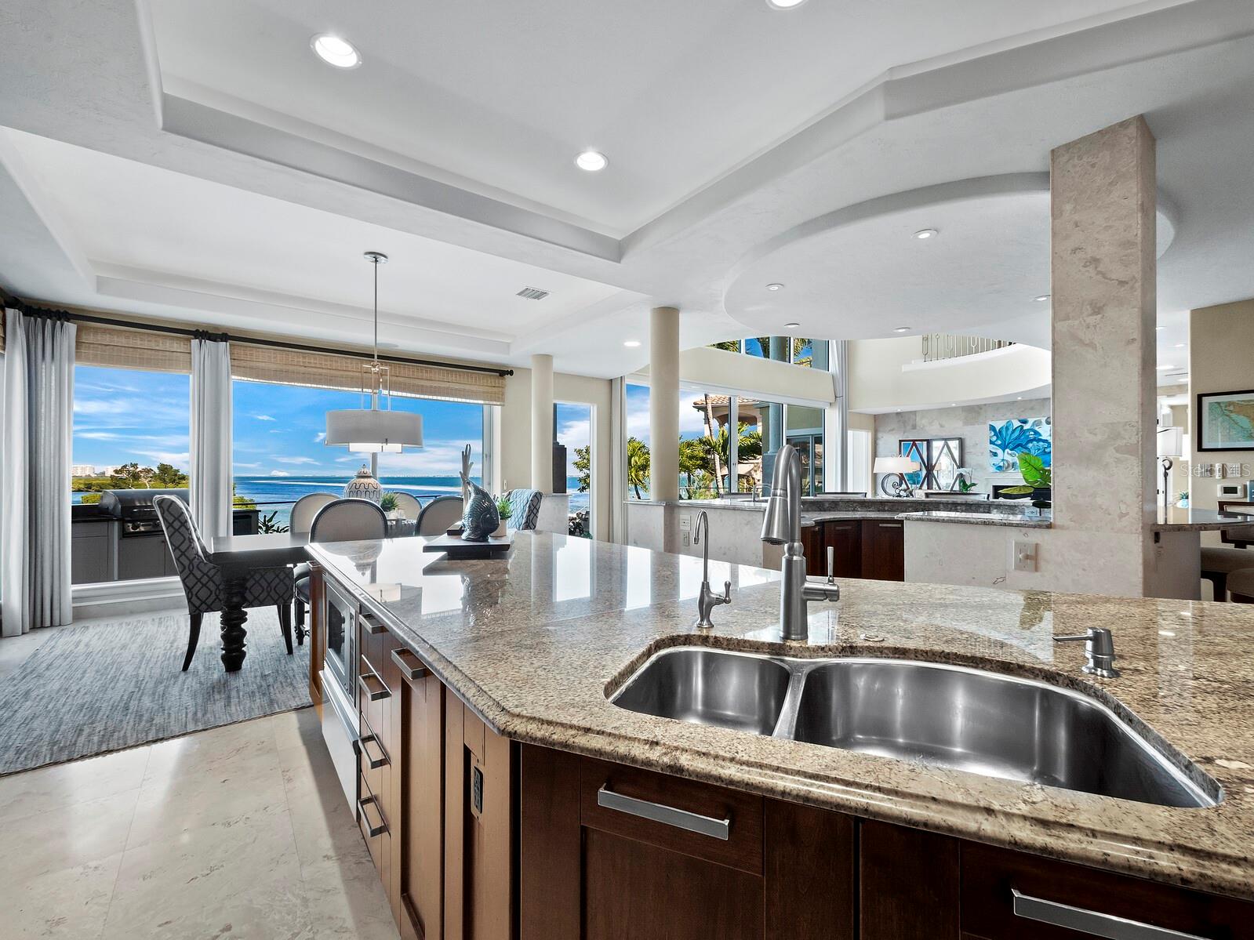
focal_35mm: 14
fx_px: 507
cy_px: 470
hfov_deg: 102.1
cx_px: 627
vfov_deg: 85.7
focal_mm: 7
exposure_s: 1/10
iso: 400
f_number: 10
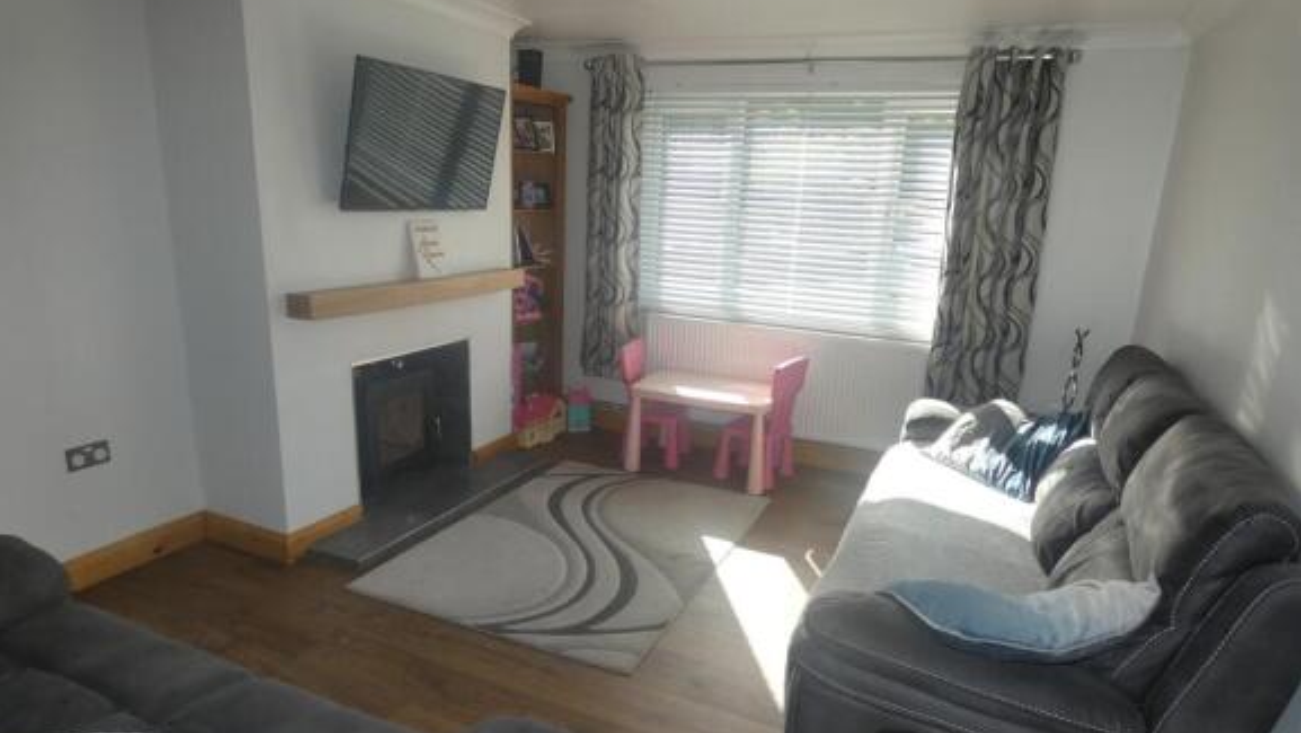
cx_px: 648
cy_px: 421
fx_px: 759
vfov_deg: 51.3
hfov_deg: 81.2
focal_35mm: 22
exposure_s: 1/200
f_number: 2.8
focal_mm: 3.6
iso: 80
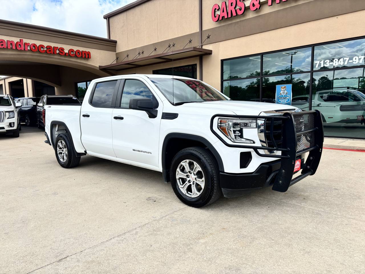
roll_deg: +1.4
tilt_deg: -7.0
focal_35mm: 26
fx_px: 274
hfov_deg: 67.3
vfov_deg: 53.1
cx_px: 182
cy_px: 137
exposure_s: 1/2710
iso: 50
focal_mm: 5.96
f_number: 1.6
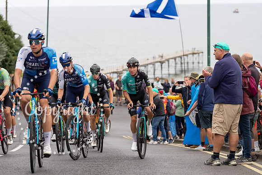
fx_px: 750
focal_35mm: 103
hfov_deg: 19.8
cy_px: 88
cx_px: 131
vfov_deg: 13.3
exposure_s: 1/1000
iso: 320
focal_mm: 103
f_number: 3.5
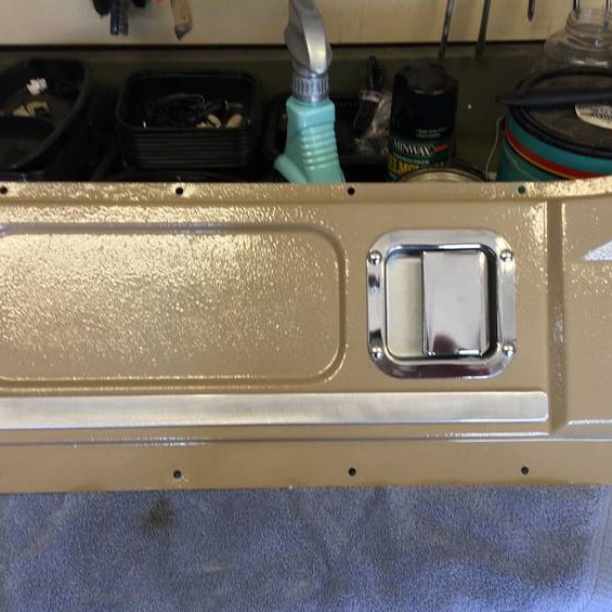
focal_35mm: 38
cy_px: 328
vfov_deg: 43.8
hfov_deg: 43.8
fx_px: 760
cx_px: 337
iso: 50
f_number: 2.2
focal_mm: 4.12
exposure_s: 1/30
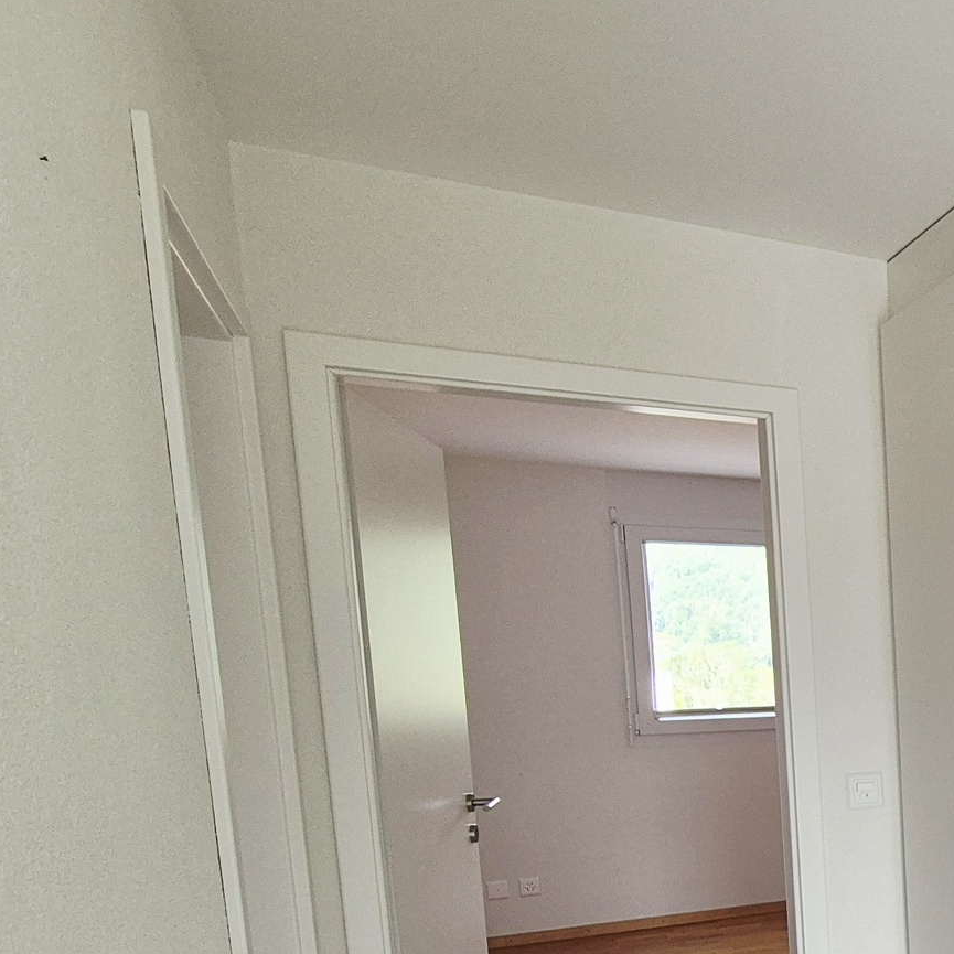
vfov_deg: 45.4
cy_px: 796
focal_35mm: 34
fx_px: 1060
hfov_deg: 33.7
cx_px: 1265
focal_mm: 2.2
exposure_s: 1/100
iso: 64
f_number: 2.2
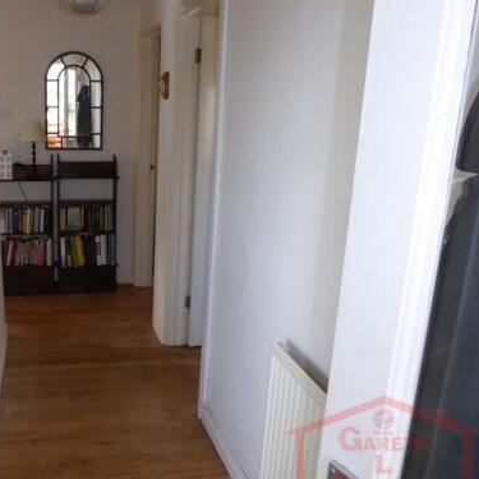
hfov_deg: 47.7
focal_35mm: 33
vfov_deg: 49.7
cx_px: 114
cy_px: 228
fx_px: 517
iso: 640
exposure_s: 1/60
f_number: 5.6
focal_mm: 4.3
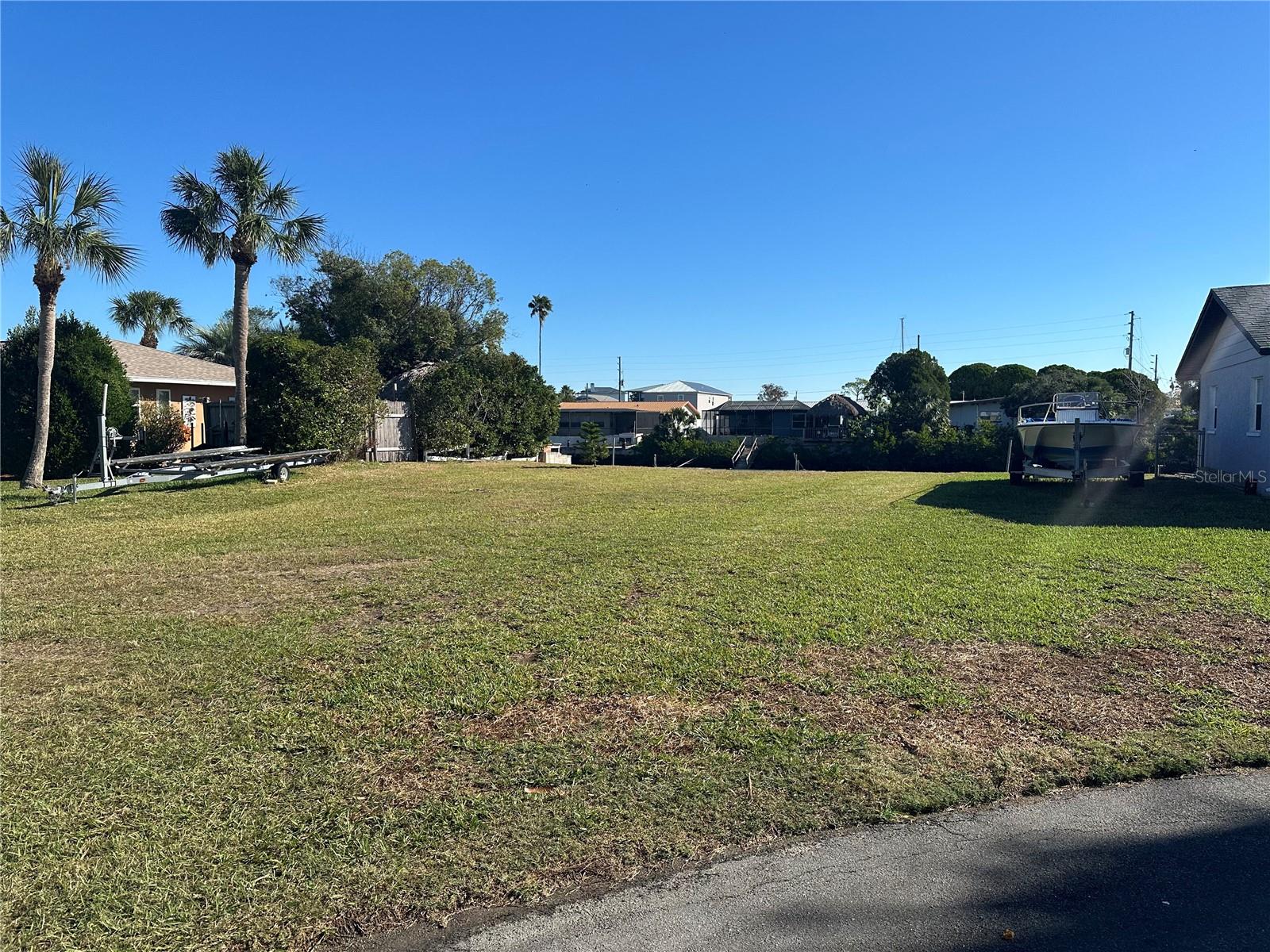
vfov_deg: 56.8
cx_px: 635
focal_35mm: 24
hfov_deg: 71.6
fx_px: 881
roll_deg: +1.9
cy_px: 476
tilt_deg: -4.1
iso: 80
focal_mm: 6.86
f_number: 1.78
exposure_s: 1/4545
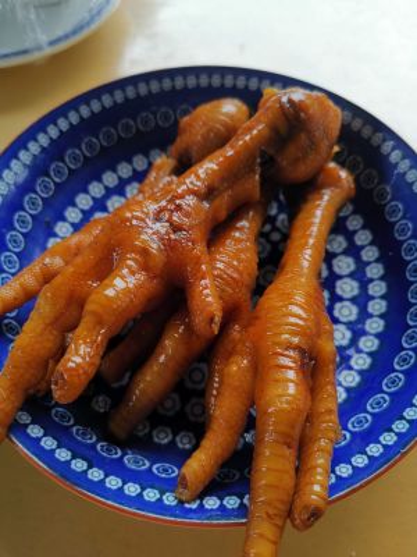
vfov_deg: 65.3
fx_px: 434
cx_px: 208
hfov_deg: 51.4
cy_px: 278
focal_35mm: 27
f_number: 1.8
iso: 64
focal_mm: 5.58
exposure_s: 1/100
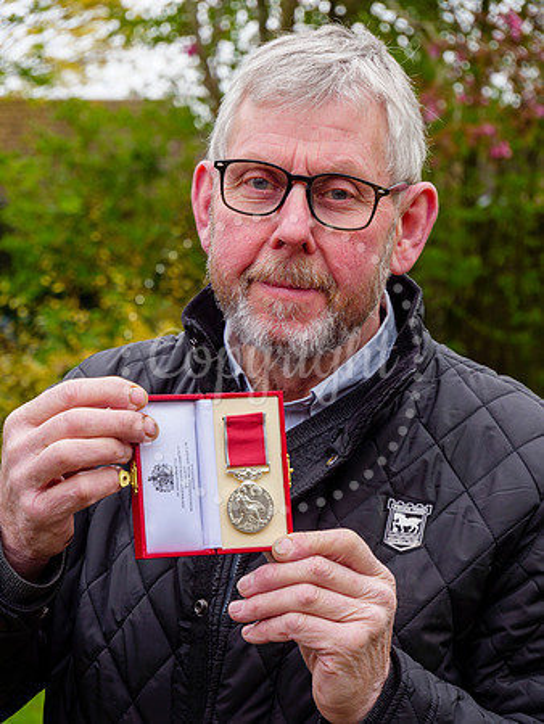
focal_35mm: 120
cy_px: 362
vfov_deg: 16.4
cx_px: 272
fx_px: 2512
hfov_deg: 12.4
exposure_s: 1/200
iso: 200
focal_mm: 60
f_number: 6.3
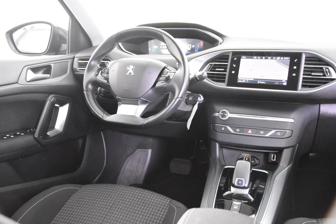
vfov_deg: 36.9
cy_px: 112
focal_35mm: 36
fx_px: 336
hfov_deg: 53.1
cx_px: 168
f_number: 3
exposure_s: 1/40
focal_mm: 24
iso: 10000
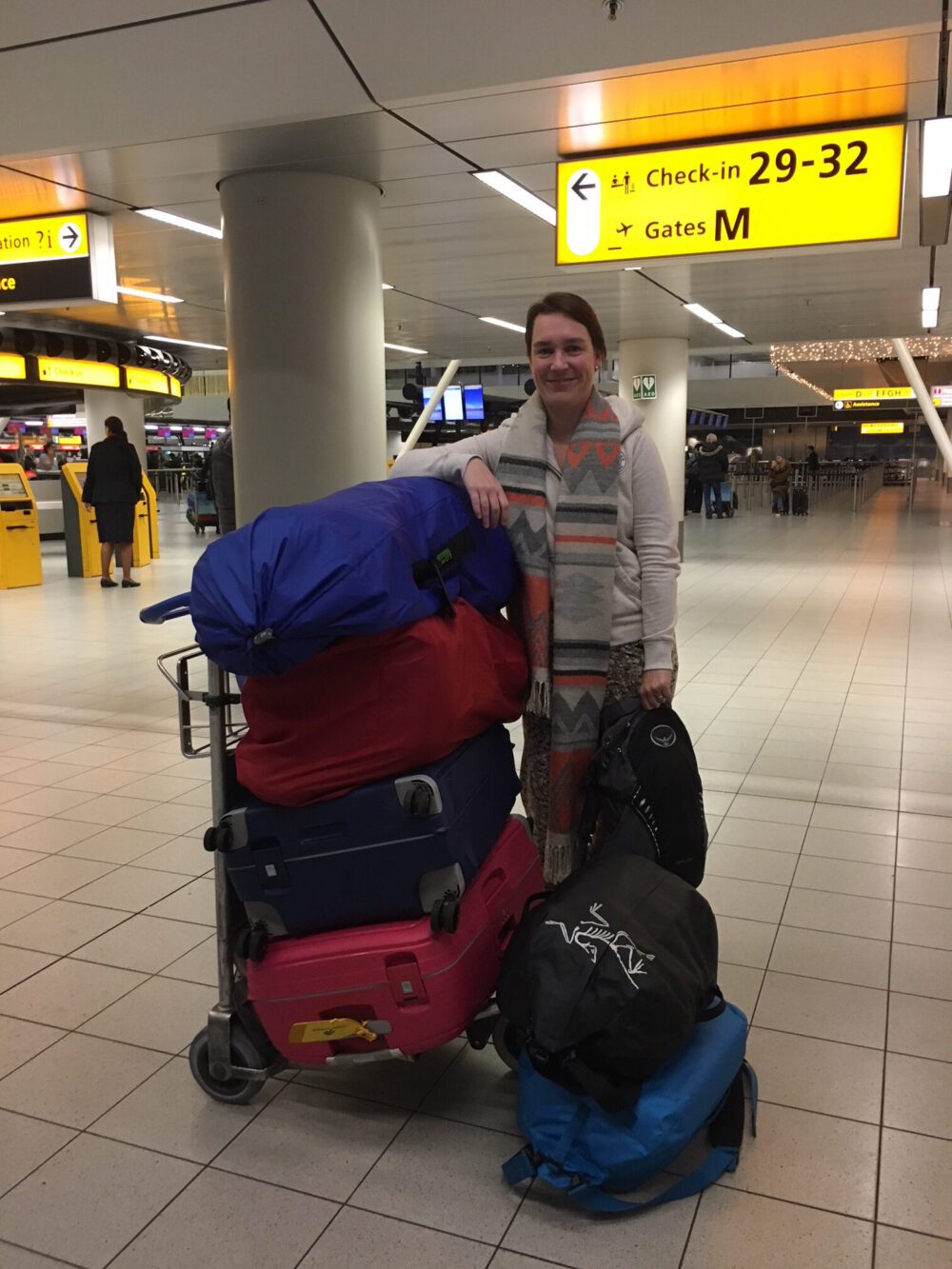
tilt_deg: -9.4
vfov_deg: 61.7
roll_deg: +1.4
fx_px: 1063
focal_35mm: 29
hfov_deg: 48.2
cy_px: 634
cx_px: 476
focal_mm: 4.15
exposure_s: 1/33
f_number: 2.2
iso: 160
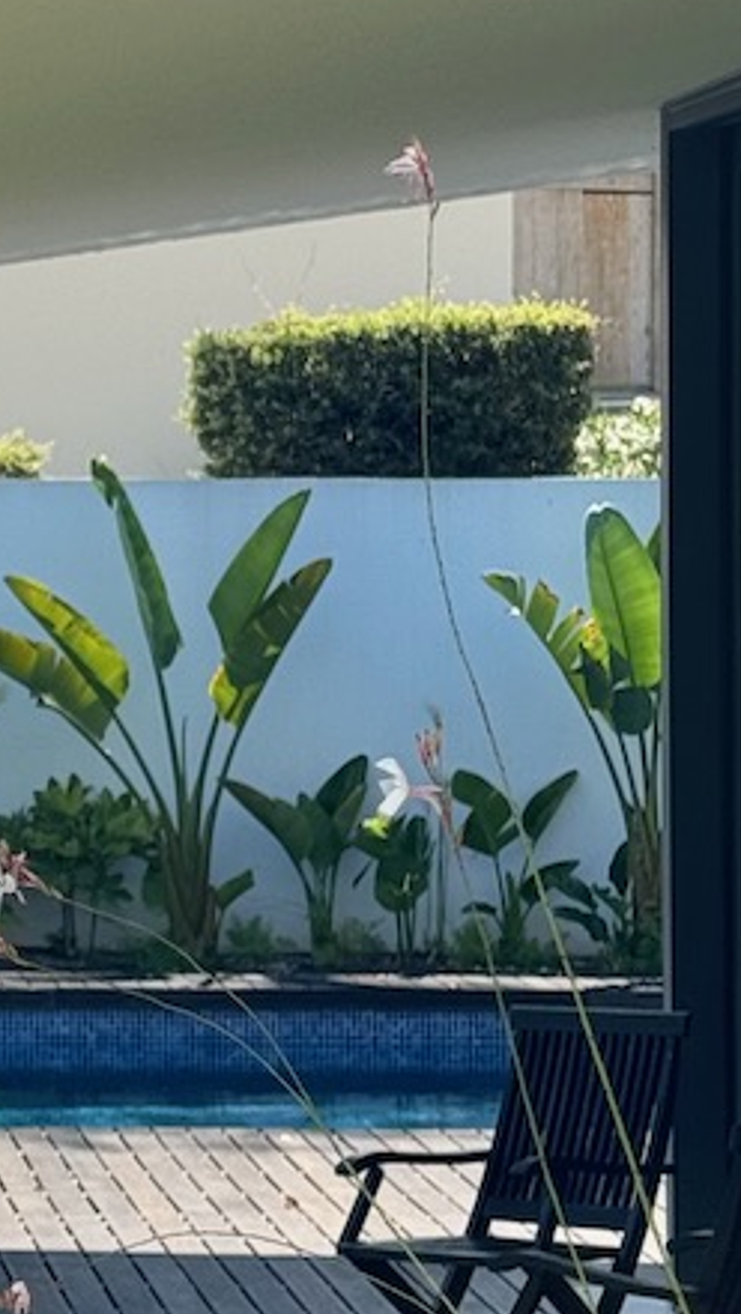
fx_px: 5301
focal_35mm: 152
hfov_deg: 7.8
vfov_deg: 14.1
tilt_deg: +1.2
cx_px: -472
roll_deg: +0.9
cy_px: 511
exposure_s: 1/1133
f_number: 1.78
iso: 64
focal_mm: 6.76
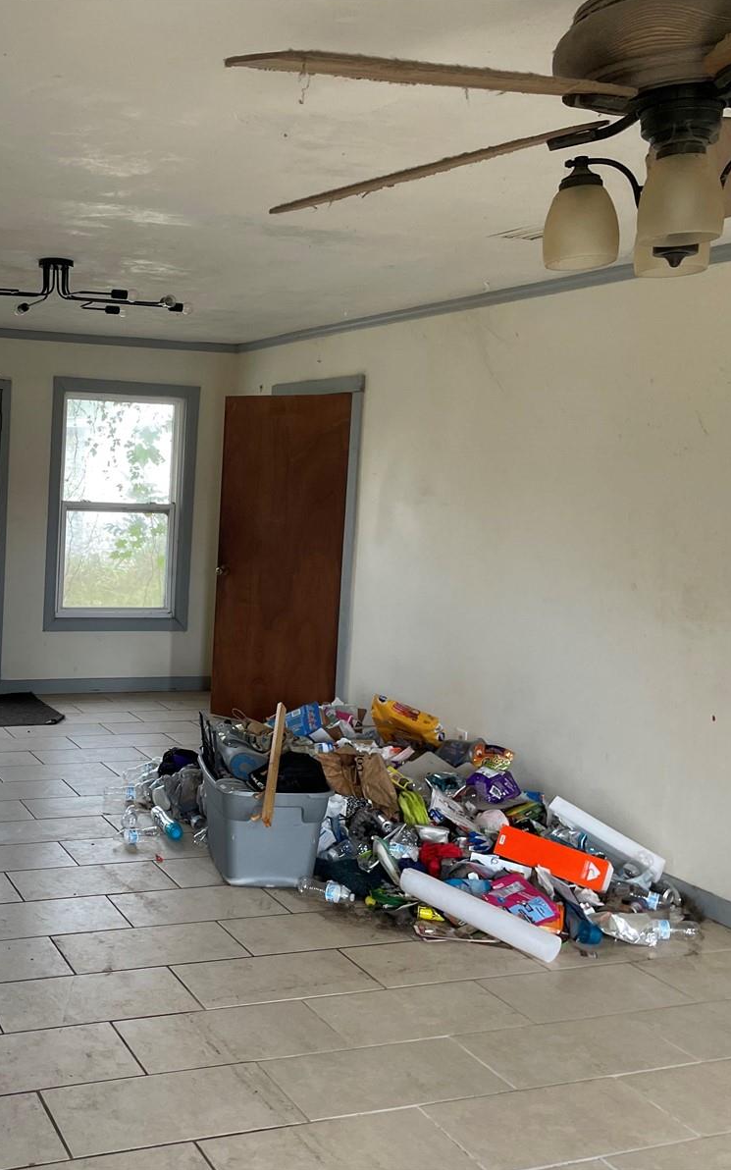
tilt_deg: -5.3
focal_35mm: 37
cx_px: 89
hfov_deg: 32.9
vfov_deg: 52.7
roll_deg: -2.4
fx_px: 1179
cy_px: 583
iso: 80
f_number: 1.6
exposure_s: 1/121
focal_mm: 4.2
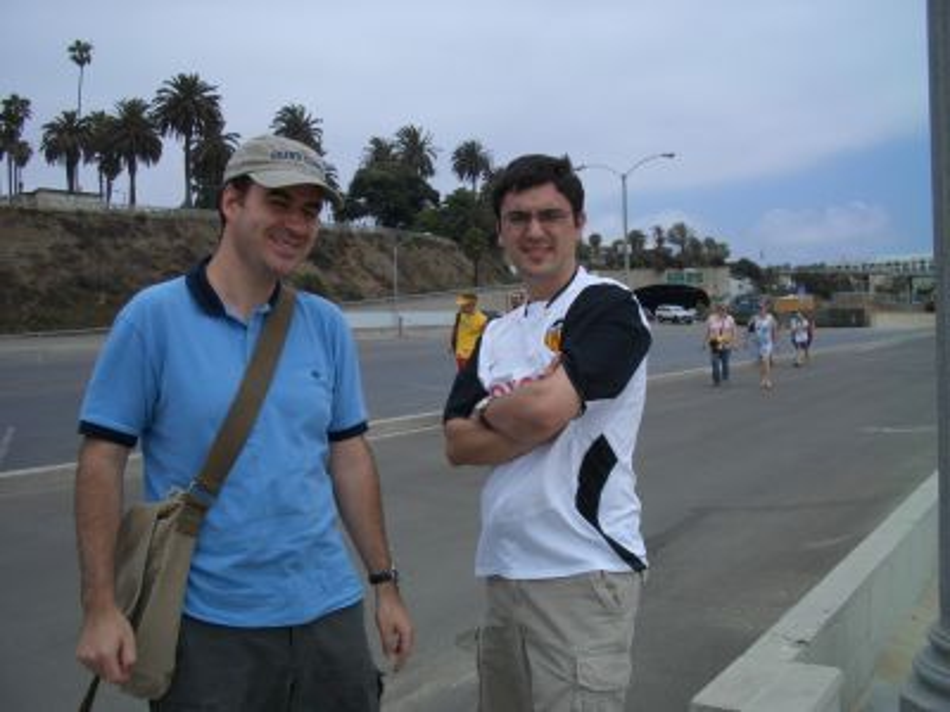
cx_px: 475
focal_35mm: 35
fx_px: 961
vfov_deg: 40.7
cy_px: 356
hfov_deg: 52.6
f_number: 4.3
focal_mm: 5.8
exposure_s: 1/1250
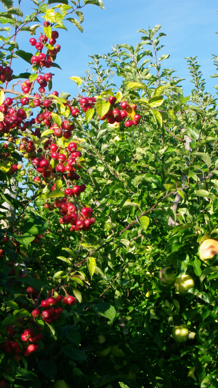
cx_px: 118
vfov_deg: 31.4
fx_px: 689
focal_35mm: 67
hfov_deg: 18.0
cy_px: 195
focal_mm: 28
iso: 400
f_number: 16
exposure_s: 1/90
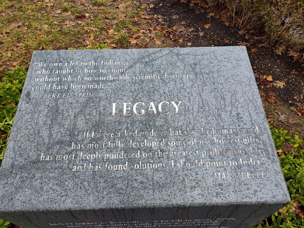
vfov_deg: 58.9
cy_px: 114
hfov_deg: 73.9
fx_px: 202
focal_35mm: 23
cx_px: 152
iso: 124
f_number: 1.8
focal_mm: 5.56
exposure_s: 1/120
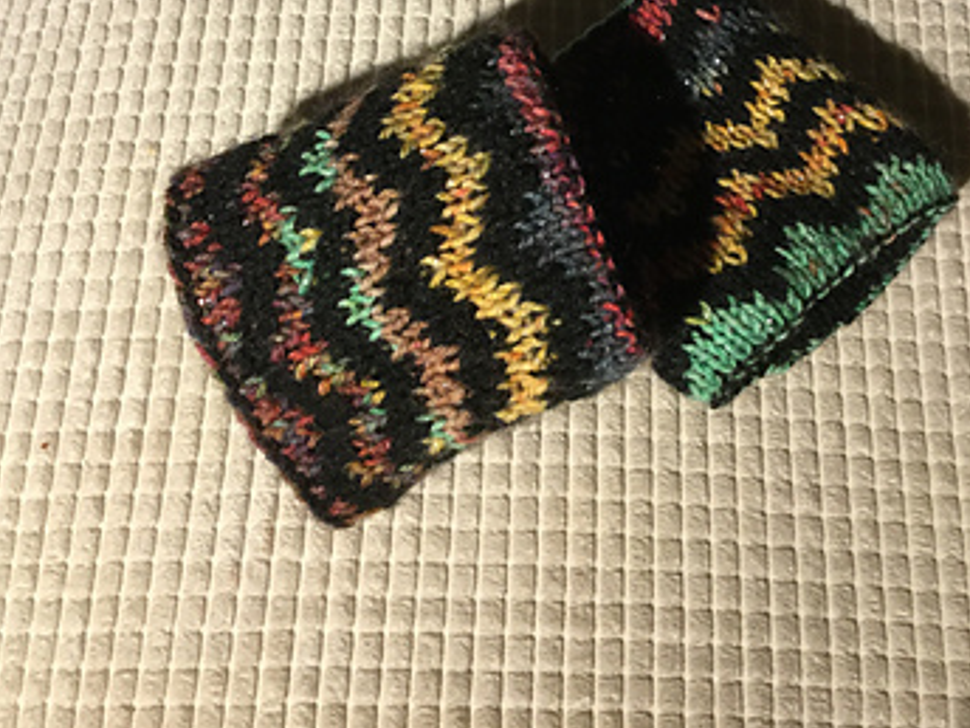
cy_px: 205
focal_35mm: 45
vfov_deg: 31.7
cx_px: 519
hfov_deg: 42.1
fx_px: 1261
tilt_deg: -68.8
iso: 125
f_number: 2.4
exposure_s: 1/33
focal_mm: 3.3
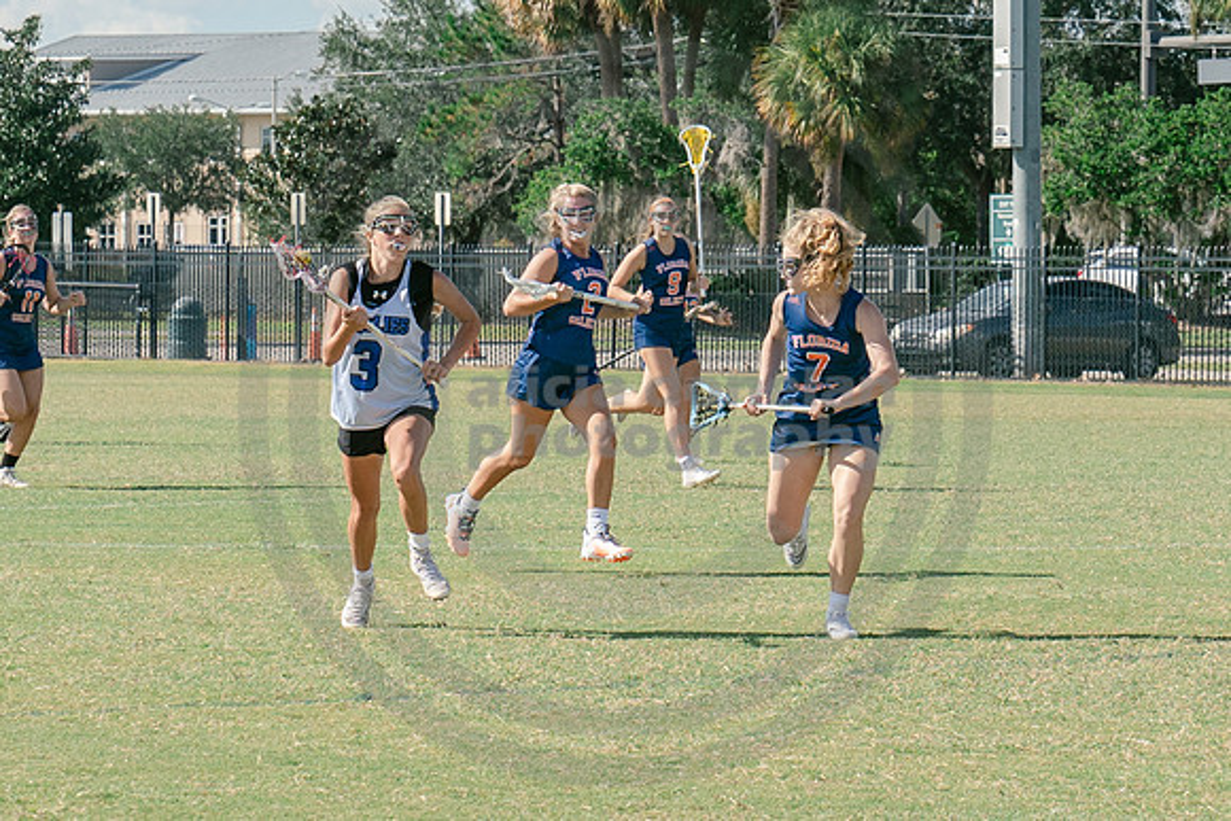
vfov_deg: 6.2
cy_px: 449
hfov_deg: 9.3
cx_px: 977
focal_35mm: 222
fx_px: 7590
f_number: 5.6
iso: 250
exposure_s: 1/1000
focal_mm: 70
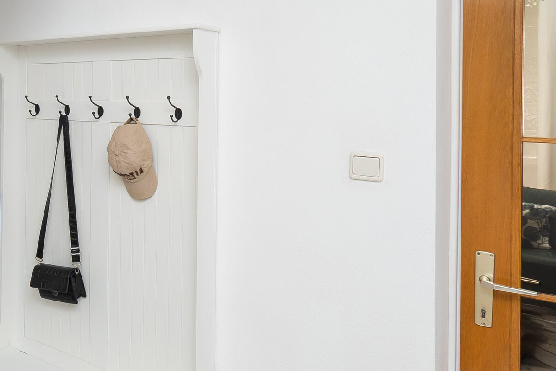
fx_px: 541
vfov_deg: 37.0
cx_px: -38
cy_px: 98
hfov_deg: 43.7
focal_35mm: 35
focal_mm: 10
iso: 200
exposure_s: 1/20
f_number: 8
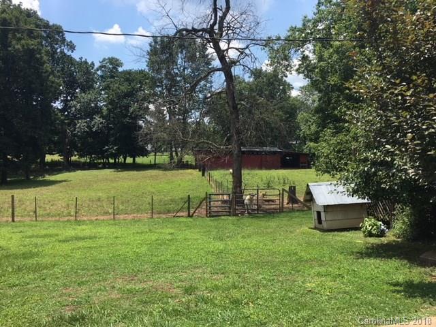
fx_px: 365
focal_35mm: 29
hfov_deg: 61.7
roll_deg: -1.3
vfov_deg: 48.2
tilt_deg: -1.1
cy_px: 164
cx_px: 218
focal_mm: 4.15
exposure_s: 1/1350
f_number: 2.2
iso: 25
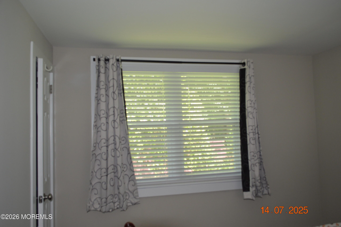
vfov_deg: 47.8
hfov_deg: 67.4
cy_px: 114
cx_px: 170
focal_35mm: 27
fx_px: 256
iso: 400
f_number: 4
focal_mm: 18
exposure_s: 1/100
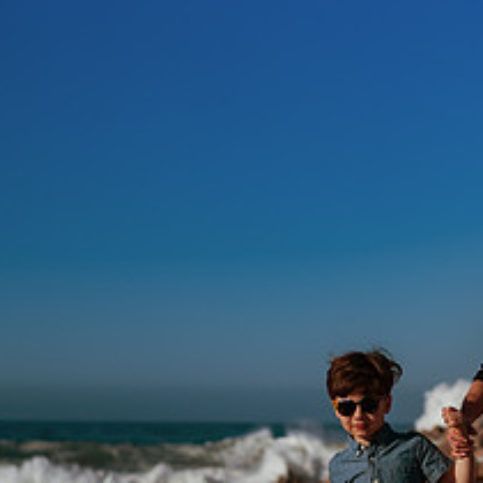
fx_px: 2147
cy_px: 431
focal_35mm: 136
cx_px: 561
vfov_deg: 12.7
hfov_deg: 12.6
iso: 50
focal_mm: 58
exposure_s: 1/8000
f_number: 3.2
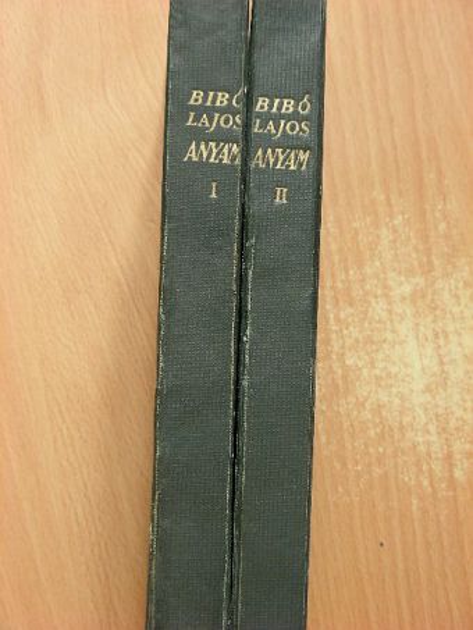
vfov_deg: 24.7
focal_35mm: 79
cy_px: 315
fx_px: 1439
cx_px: 236
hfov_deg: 18.7
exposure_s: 1/15.6
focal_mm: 13.2
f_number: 3.5
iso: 100
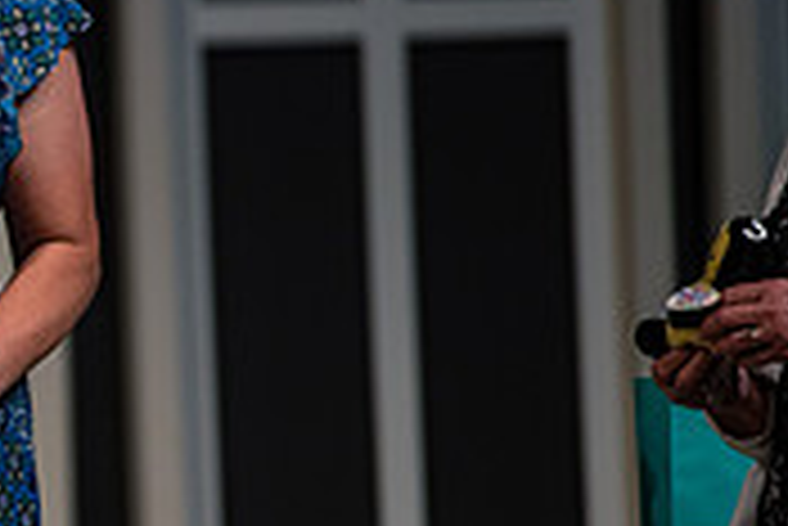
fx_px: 14546
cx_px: -459
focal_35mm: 664
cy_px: 443
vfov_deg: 2.1
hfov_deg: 3.1
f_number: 2.8
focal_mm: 200
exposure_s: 1/400
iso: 500
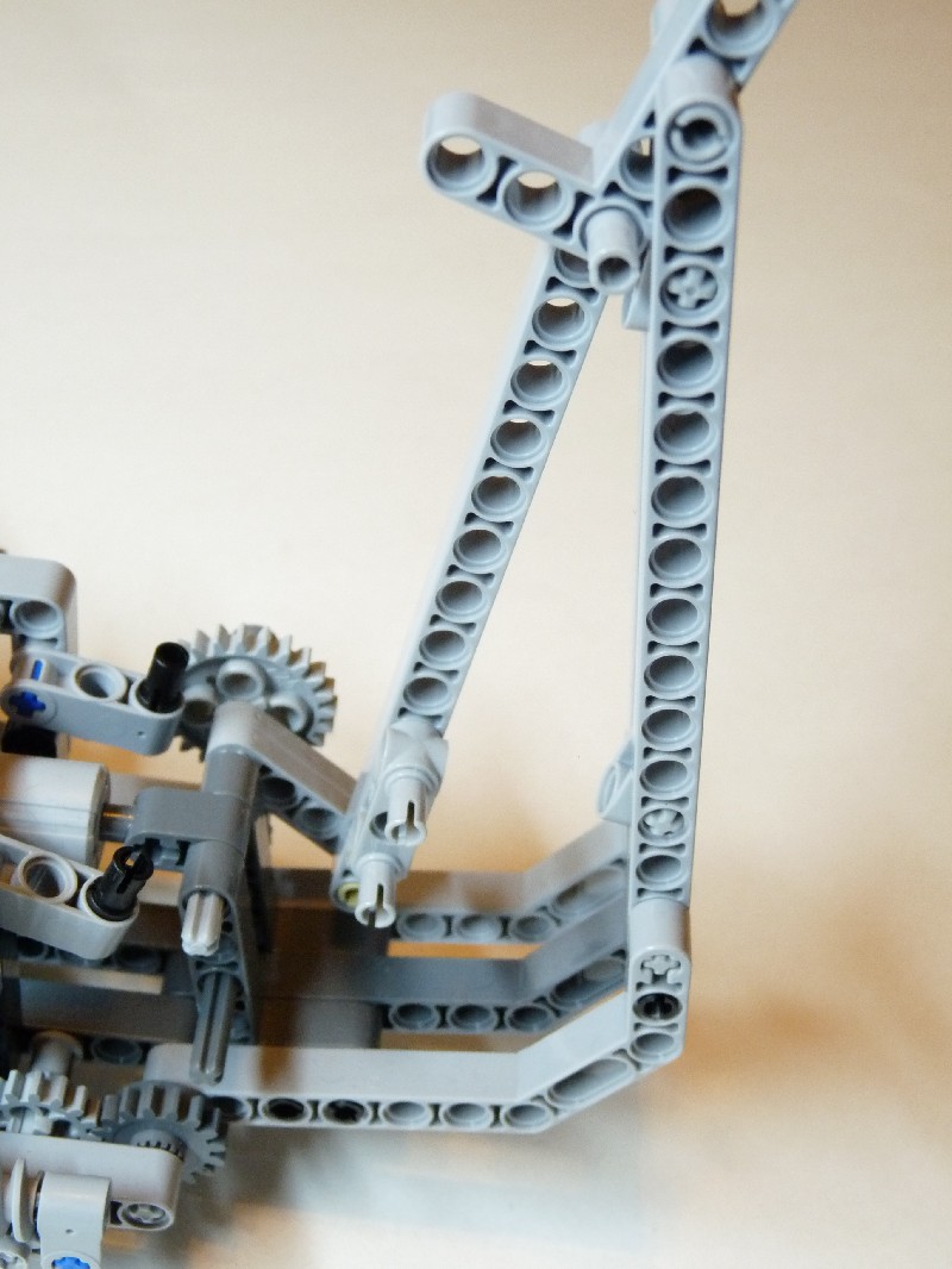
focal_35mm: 52
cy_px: 634
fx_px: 1906
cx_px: 476
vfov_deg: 36.8
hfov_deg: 28.0
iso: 400
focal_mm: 9.2
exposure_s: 1/30
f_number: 3.2
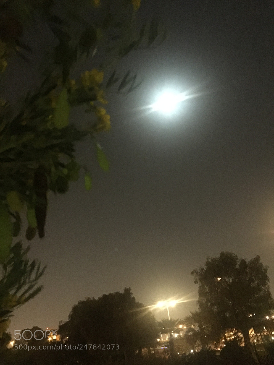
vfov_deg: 61.7
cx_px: 137
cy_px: 182
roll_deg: +7.5
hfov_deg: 48.2
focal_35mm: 29
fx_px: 306
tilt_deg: +29.9
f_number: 2.2
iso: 500
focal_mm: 4.15
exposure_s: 1/4
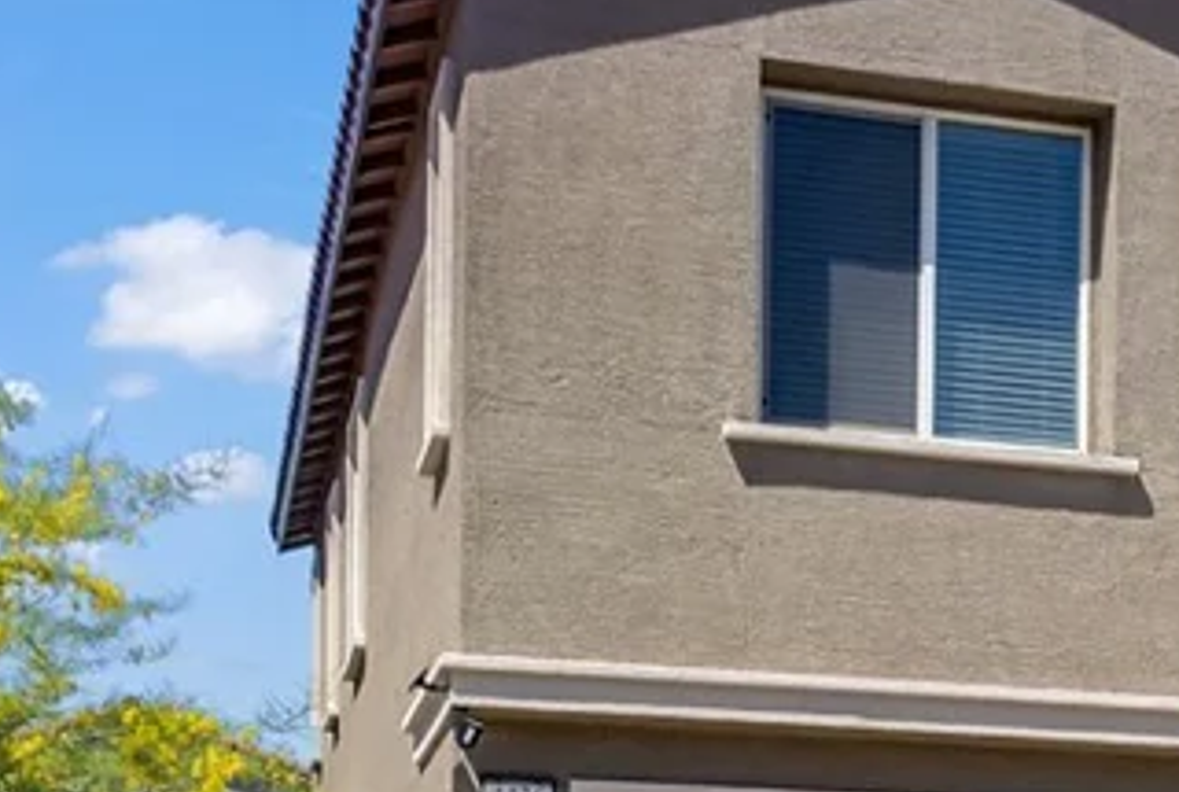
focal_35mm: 96
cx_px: 1441
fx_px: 3151
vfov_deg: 14.1
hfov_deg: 19.8
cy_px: 786
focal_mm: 20
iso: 100
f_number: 7.1
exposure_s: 1/400
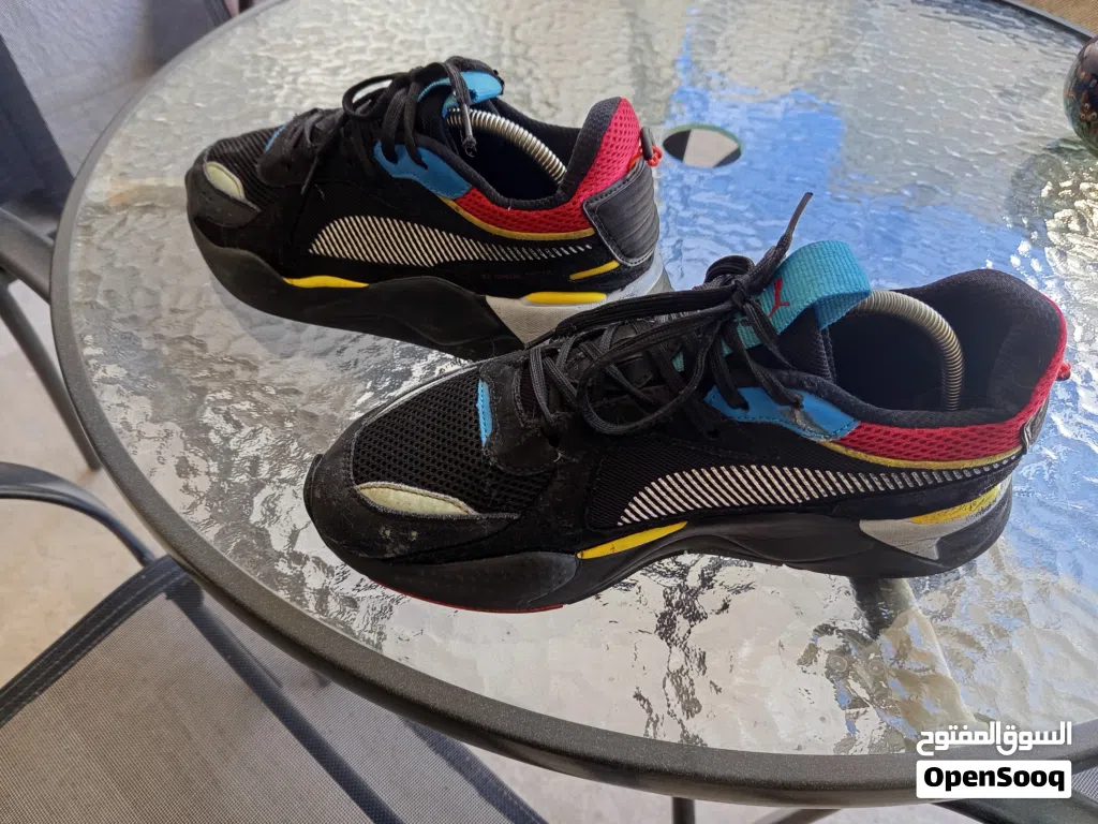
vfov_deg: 56.8
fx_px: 761
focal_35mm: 24
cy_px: 412
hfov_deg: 71.6
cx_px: 549
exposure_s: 1/100
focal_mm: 5.24
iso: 235
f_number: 1.7
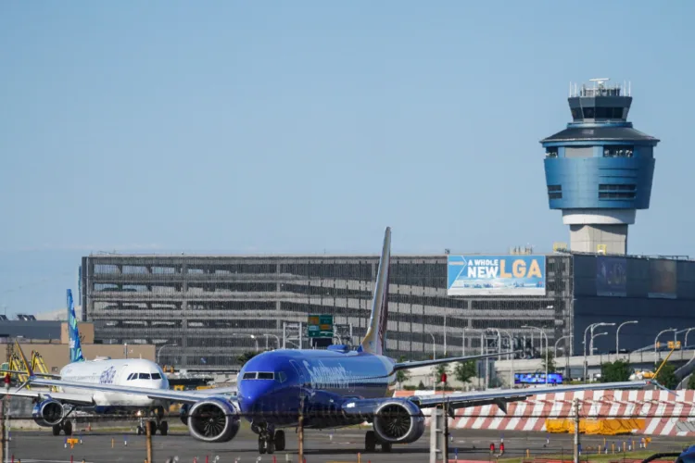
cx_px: 348
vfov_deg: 6.9
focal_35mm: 200
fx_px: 3861
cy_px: 232
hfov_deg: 10.3
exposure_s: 1/32000
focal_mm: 200
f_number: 2.8
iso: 1250
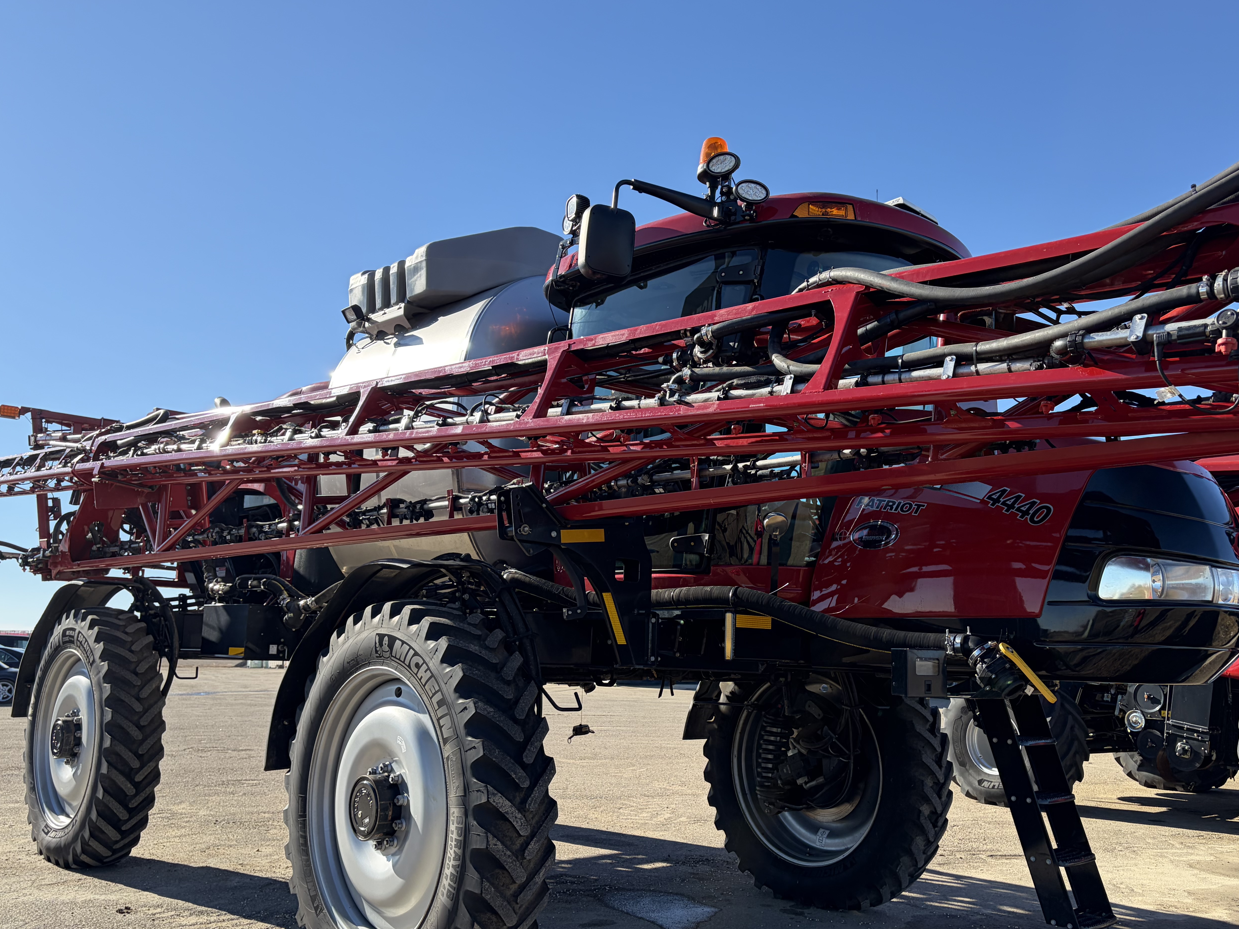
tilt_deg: +7.3
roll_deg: -0.8
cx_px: 678
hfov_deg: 59.9
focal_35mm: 30
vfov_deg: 46.7
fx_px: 1074
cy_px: 524
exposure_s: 1/1953
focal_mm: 5.96
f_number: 1.6
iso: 64
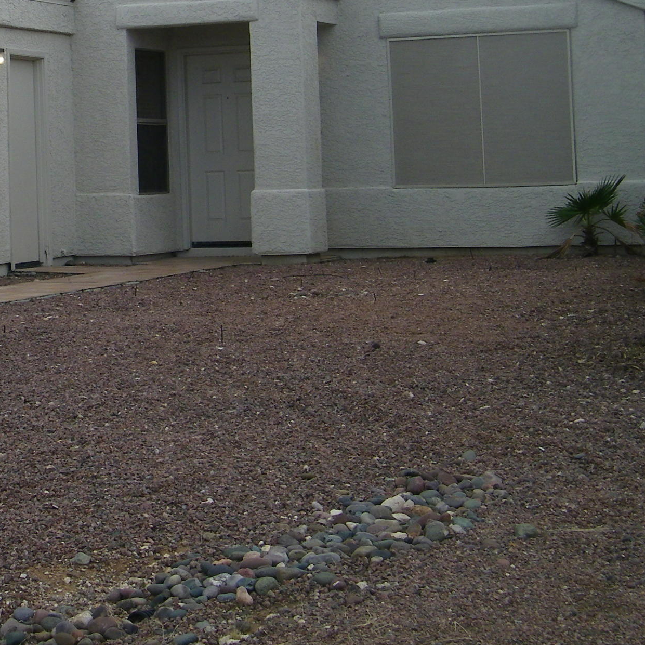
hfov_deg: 17.9
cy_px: 81
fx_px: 1982
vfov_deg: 18.2
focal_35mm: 94
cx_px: -29
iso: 80
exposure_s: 1/640
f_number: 3.9
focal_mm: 7.9
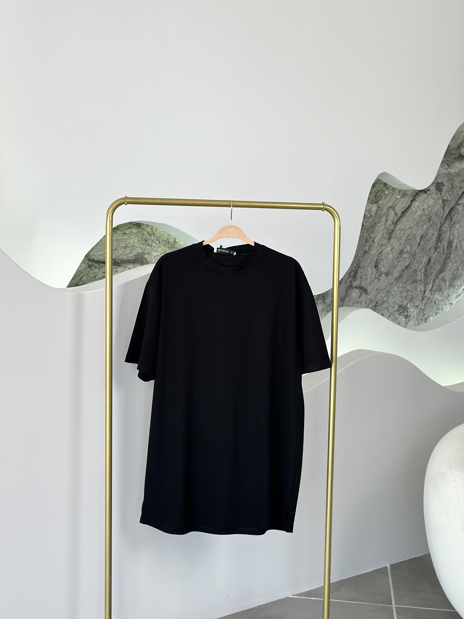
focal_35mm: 53
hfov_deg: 27.5
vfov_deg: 36.2
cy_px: 325
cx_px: 219
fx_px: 947
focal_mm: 6.86
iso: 80
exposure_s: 1/312
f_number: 1.78
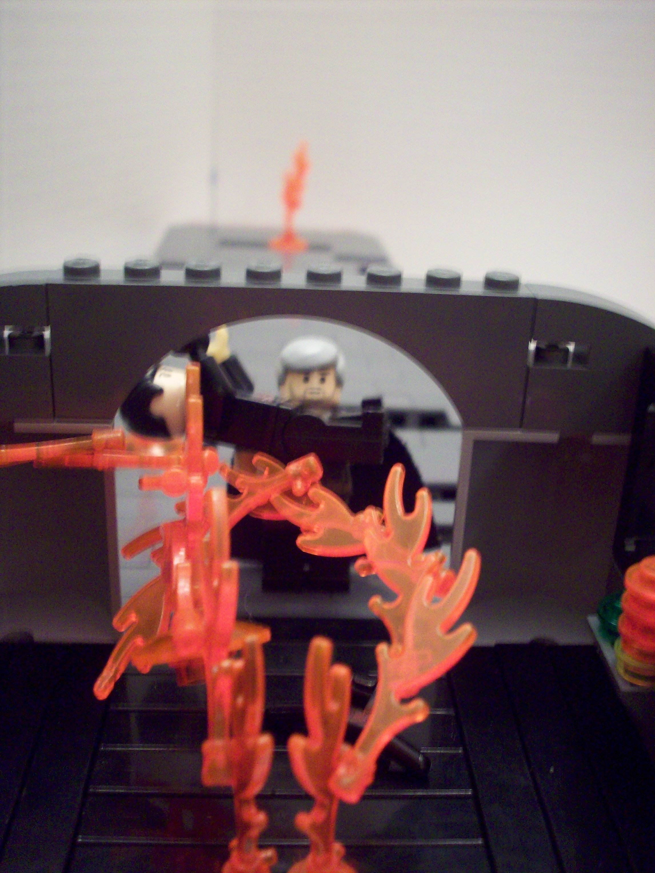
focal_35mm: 37
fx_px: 933
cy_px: 436
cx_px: 328
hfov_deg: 38.7
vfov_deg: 50.1
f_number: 2.8
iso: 200
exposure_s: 1/8
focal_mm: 6.2
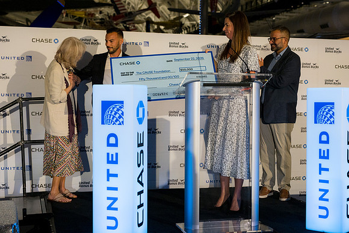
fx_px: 504
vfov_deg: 26.0
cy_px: 116
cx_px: 174
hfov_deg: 38.2
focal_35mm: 52
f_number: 2.8
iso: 500
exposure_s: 1/200
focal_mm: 35
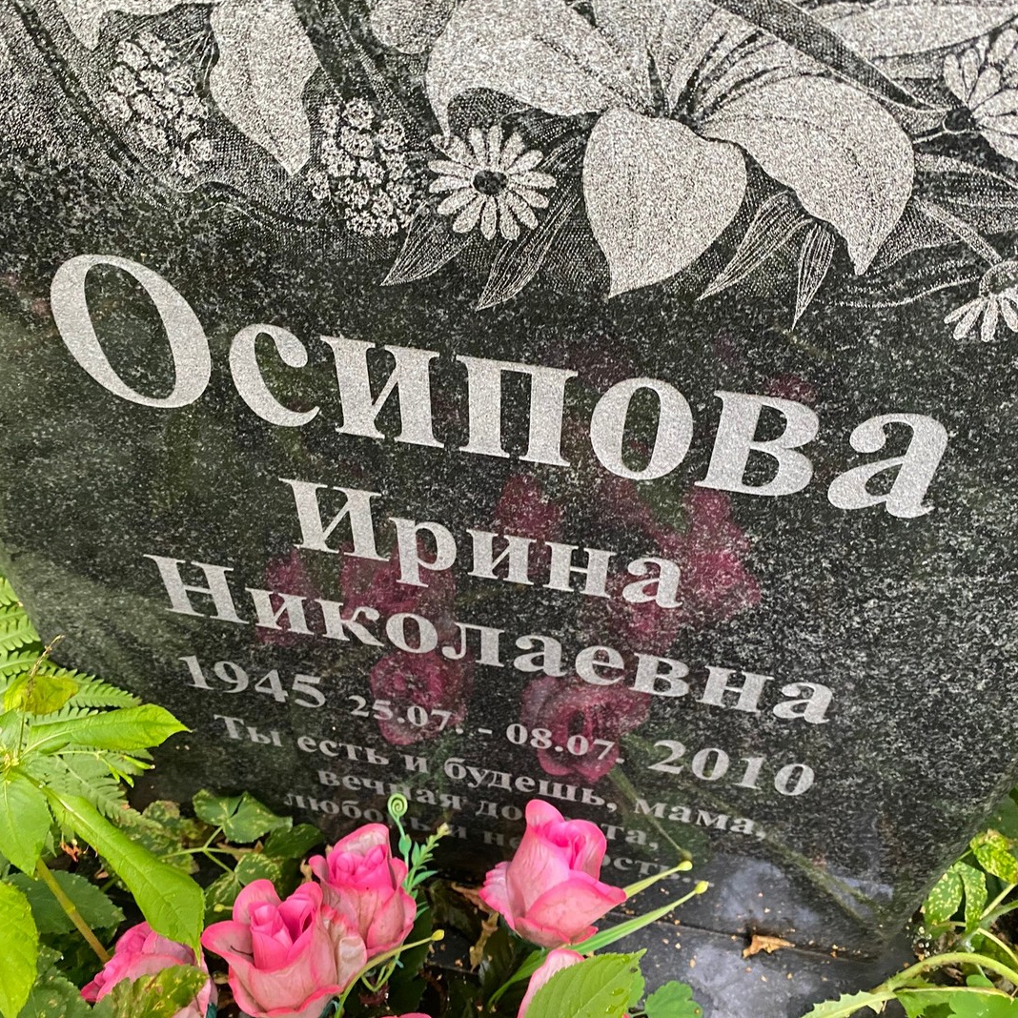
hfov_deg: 52.5
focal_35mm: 31
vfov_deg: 52.5
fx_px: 1031
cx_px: 530
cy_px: 504
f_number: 1.8
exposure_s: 1/60
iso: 400
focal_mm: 4.25
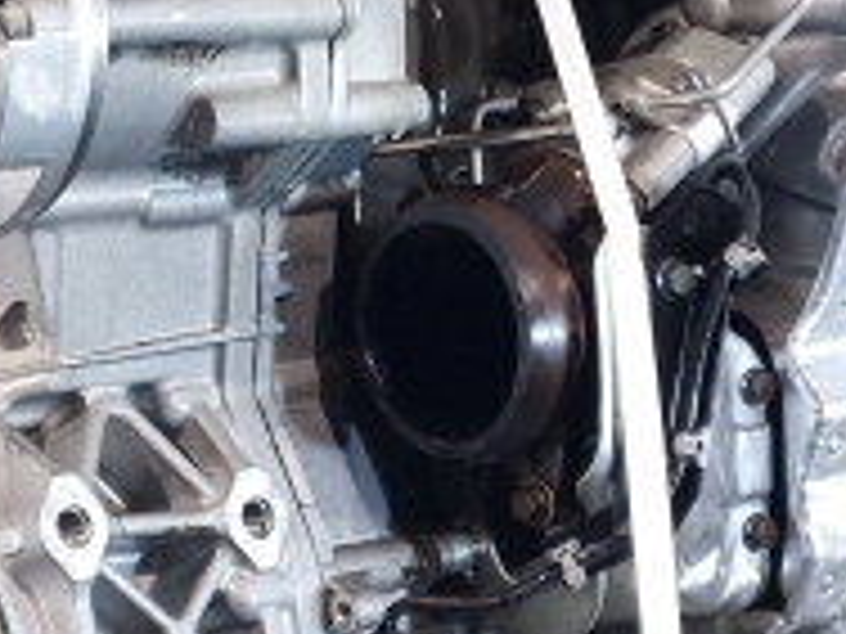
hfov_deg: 20.0
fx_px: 2395
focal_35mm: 98
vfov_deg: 15.1
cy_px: 400
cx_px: 562
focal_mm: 6.4
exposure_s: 1/50
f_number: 1.8
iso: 80
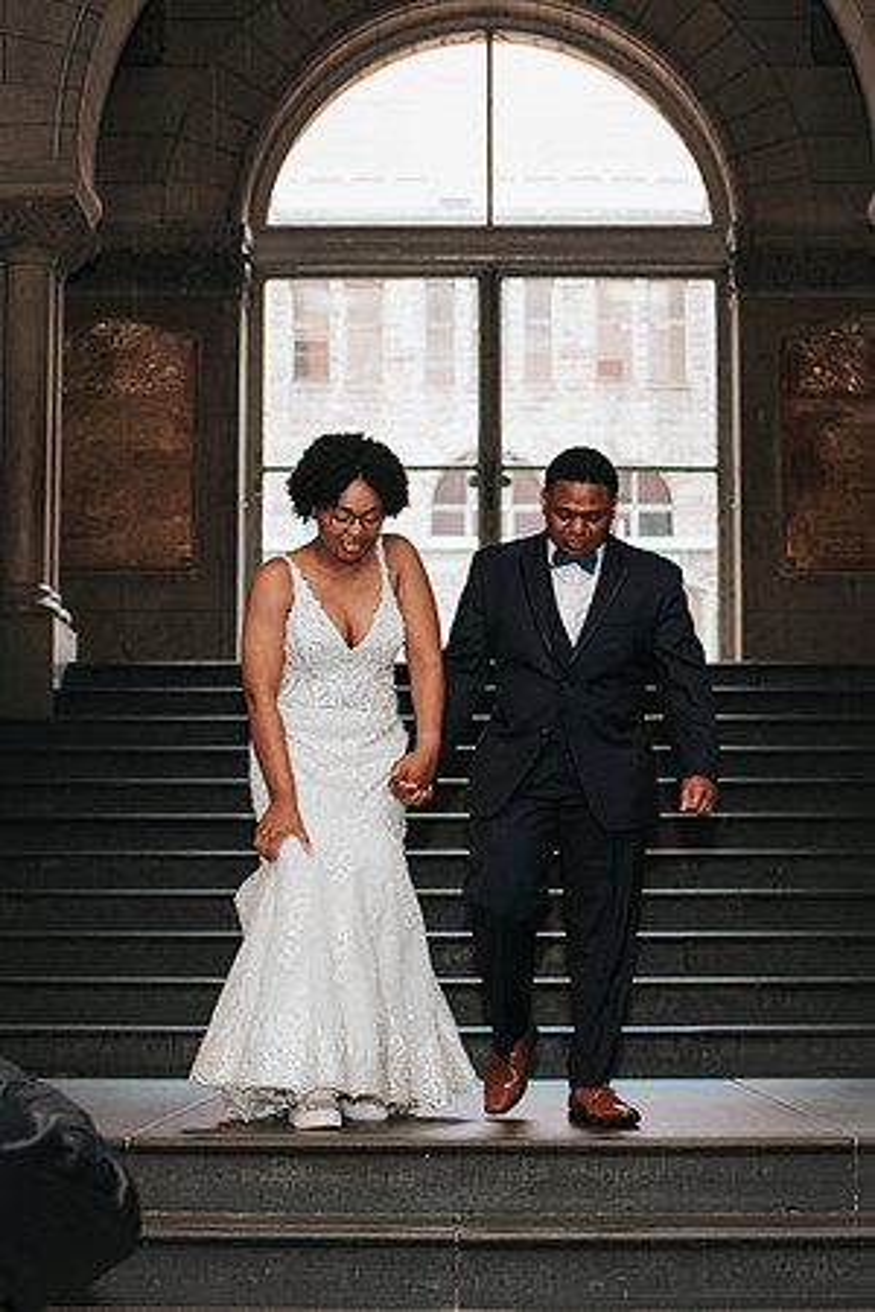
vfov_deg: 29.4
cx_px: 476
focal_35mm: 68
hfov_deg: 19.9
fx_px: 2497
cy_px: 760
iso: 1000
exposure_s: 1/125
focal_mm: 35
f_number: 3.2
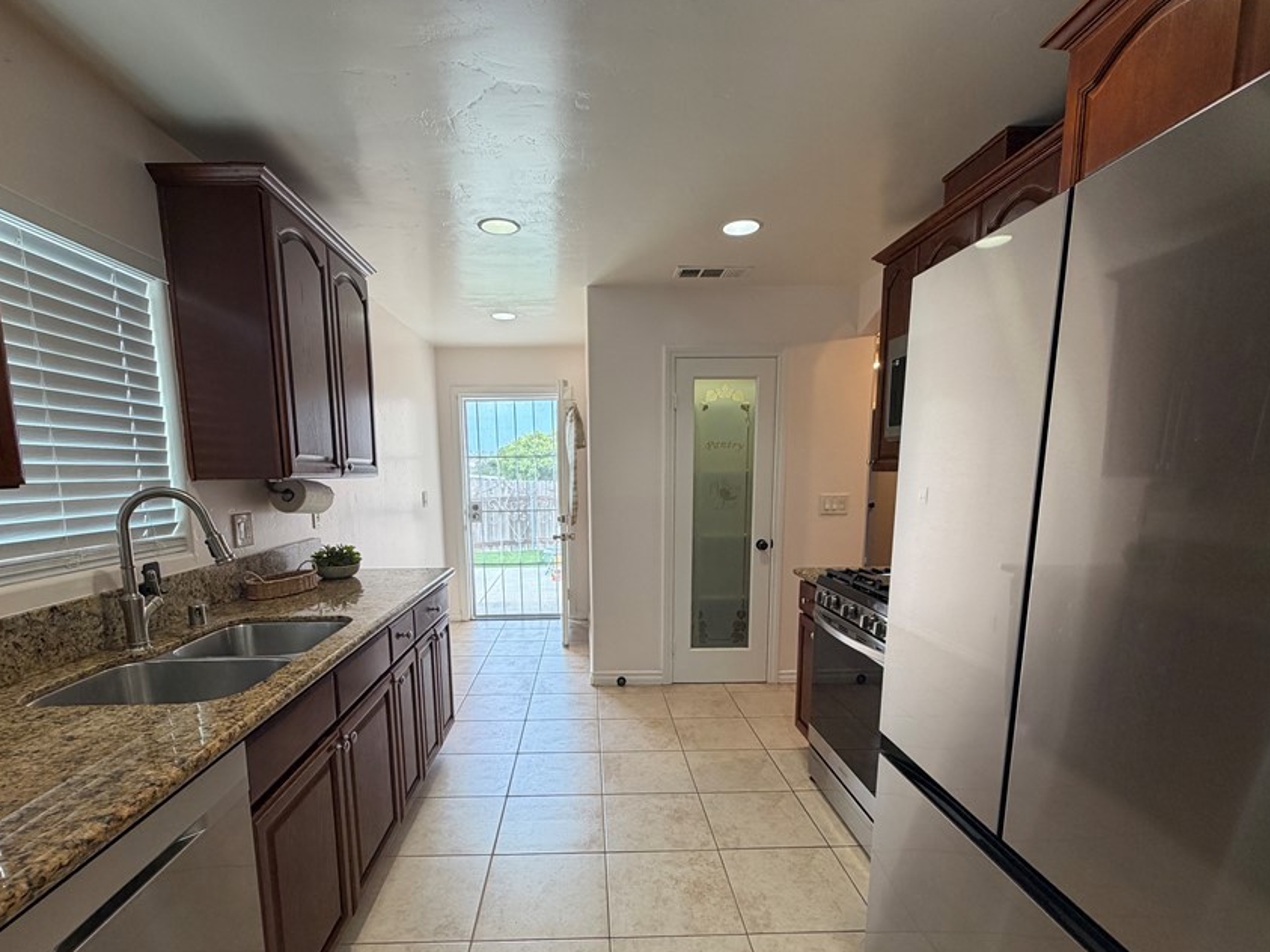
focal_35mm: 17
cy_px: 569
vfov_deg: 73.9
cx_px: 604
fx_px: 624
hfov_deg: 91.0
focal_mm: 2.22
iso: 200
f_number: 2.2
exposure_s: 1/120
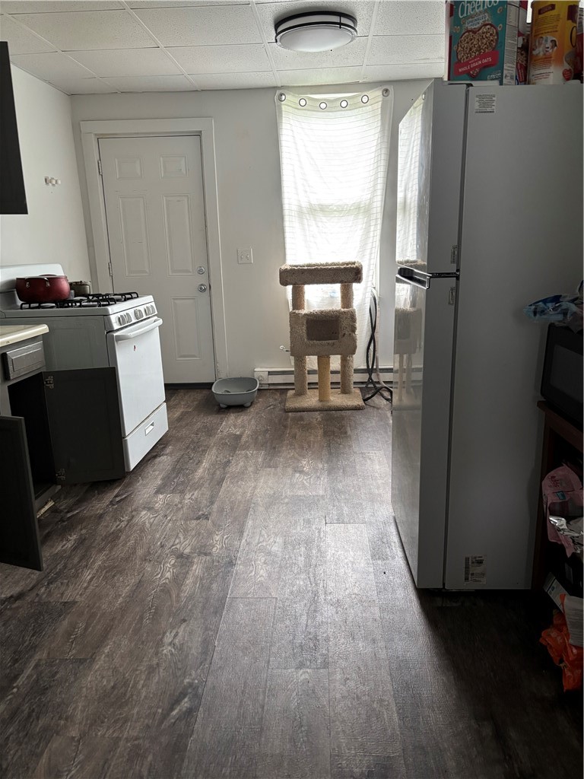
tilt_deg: -14.3
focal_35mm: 26
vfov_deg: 67.3
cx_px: 292
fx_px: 585
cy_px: 390
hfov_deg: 53.1
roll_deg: +1.3
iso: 250
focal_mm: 5.96
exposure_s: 1/60
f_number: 1.6
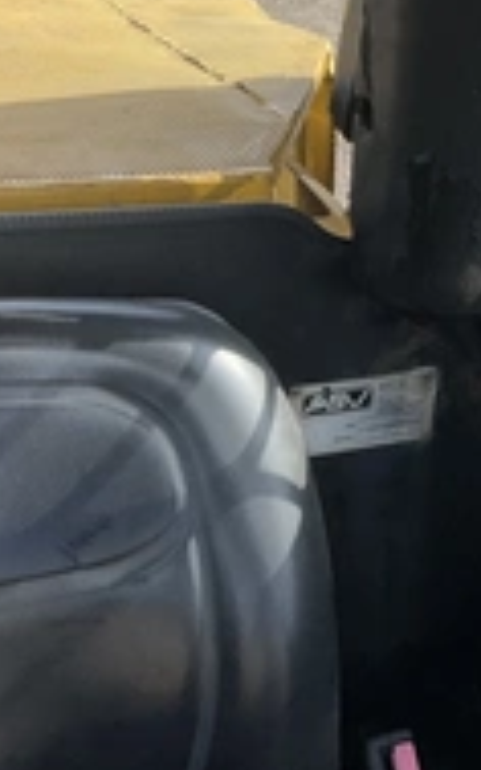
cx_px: 652
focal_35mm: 65
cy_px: 236
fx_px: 1364
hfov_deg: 18.4
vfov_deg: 31.2
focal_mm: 3
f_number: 1.8
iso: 25
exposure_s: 1/514
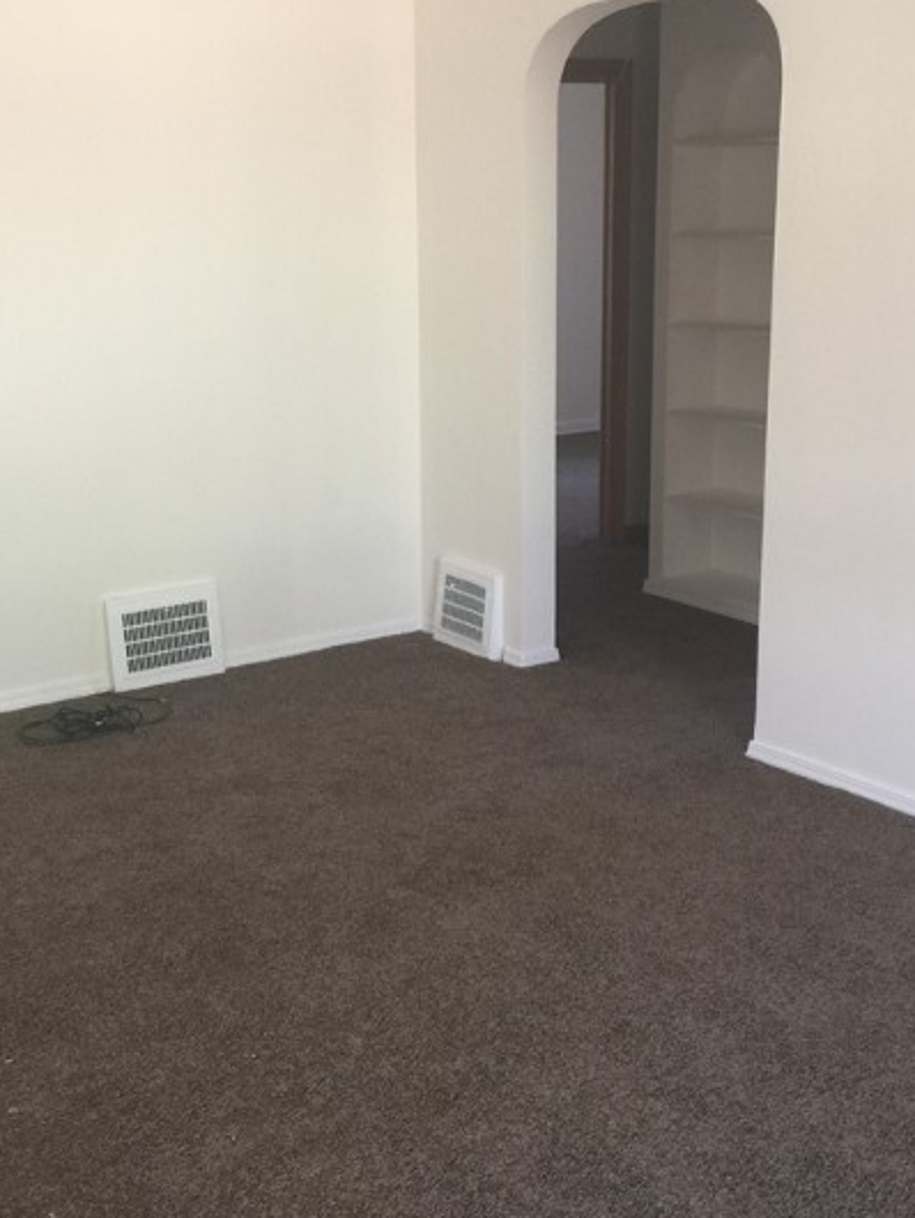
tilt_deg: -11.8
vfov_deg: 44.7
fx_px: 1479
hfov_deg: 34.4
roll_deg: +1.0
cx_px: 430
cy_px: 535
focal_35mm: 42
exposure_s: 1/15
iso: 40
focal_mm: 4.15
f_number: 2.2
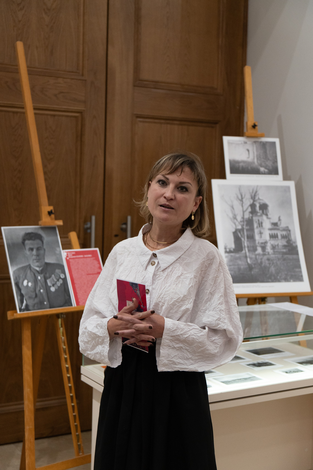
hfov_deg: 25.8
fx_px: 685
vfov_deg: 37.9
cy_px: 235
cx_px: 156
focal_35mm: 52
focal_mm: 35
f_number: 2.8
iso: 1250
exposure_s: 1/320
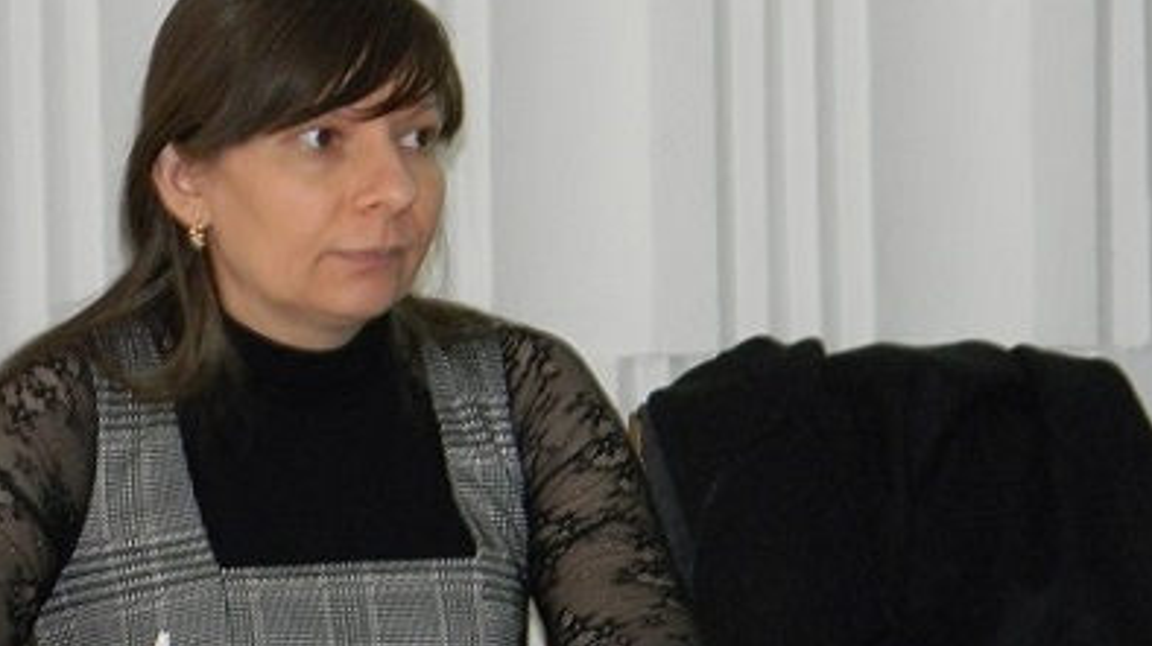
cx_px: 319
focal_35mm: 186
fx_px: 5678
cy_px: 345
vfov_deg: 6.5
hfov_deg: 11.6
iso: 376
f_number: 4.7
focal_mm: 19
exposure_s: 1/30
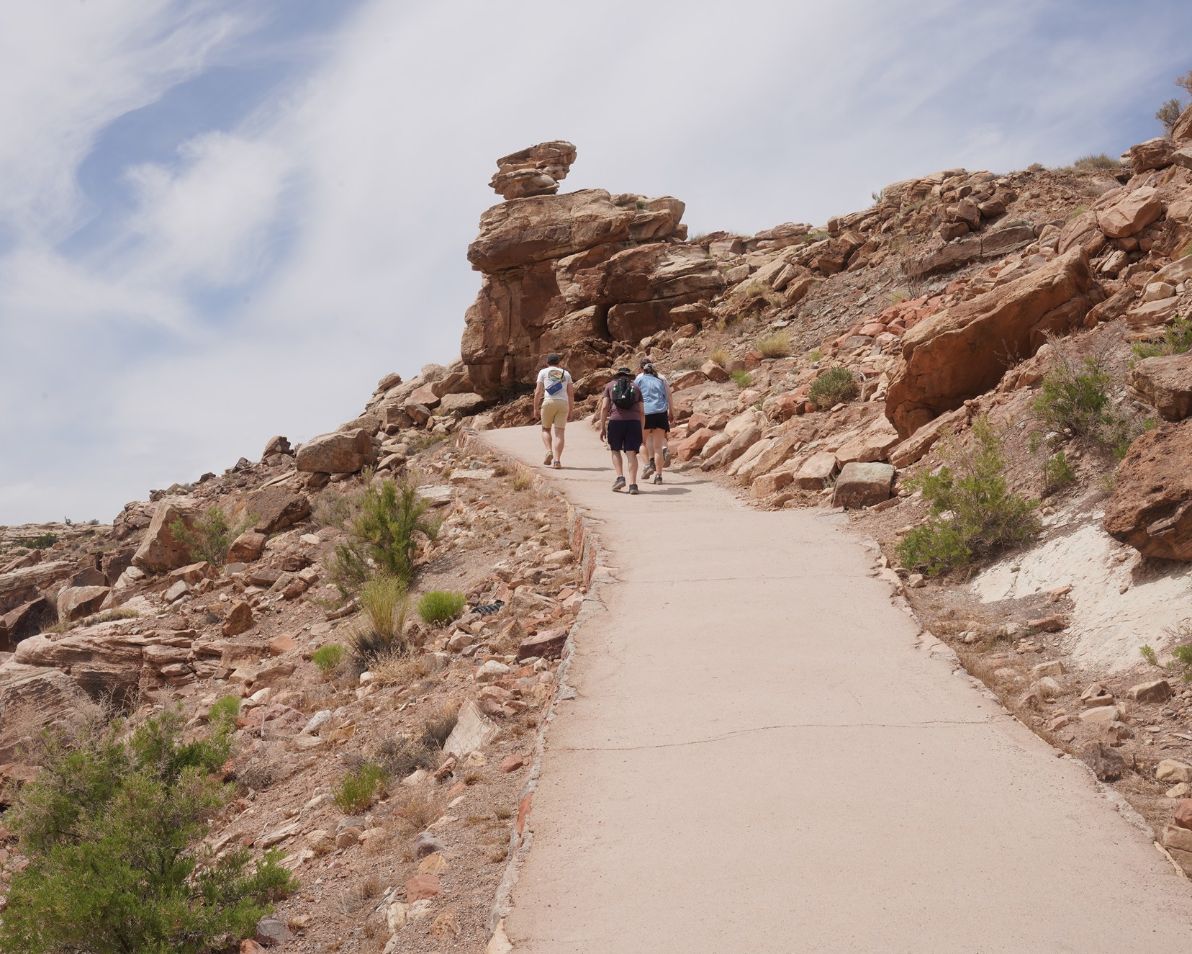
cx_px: 613
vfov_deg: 29.7
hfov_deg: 36.7
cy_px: 475
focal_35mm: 51
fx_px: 1799
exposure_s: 1/100
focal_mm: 45
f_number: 18
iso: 100
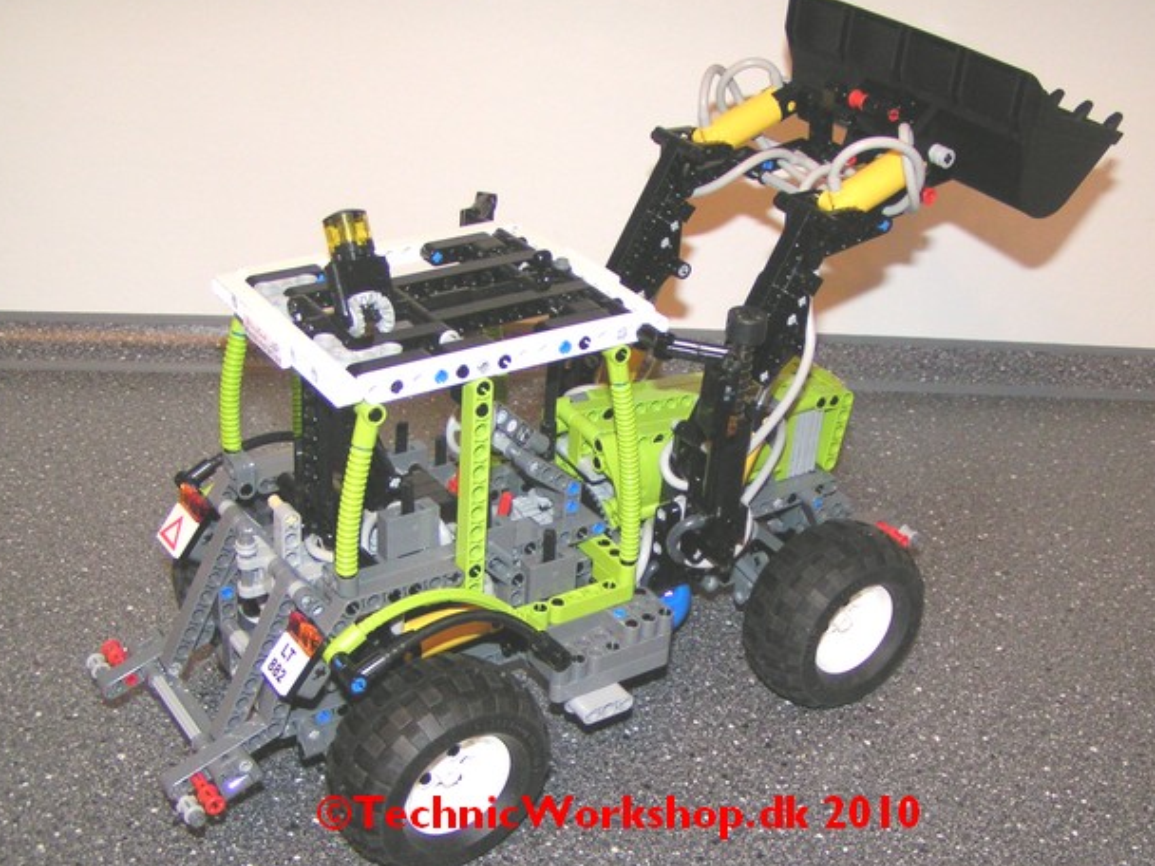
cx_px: 583
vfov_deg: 36.0
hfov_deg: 46.8
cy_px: 431
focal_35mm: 40
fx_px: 1335
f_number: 2.8
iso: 200
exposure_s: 1/40
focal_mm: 5.8
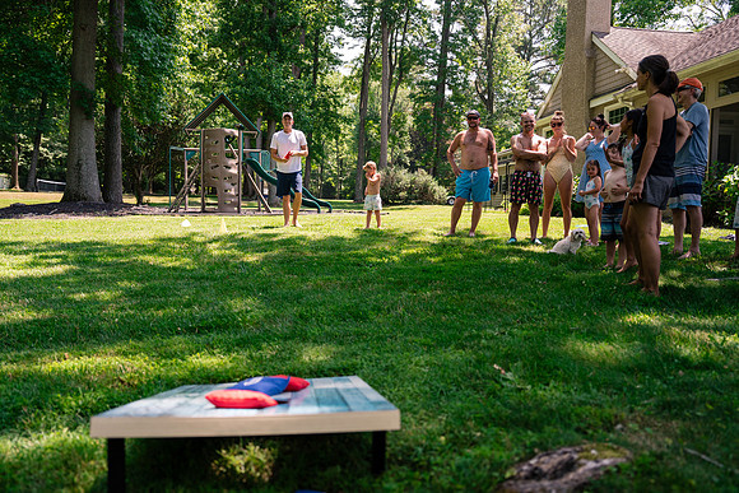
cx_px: 370
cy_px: 246
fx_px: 575
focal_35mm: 28
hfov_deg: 65.5
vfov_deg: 46.4
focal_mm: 28
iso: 400
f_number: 2.8
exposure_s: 1/2500
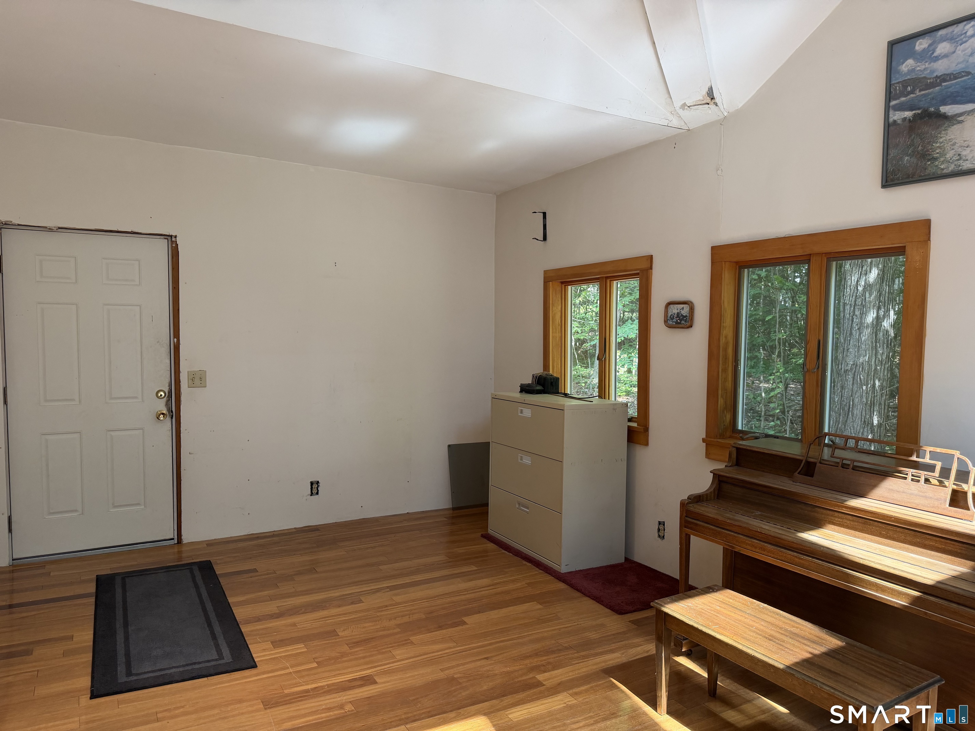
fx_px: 676
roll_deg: -0.3
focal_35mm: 24
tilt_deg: -3.4
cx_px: 488
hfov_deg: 71.6
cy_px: 366
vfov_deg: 56.8
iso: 160
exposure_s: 1/121
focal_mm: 6.76
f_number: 1.78
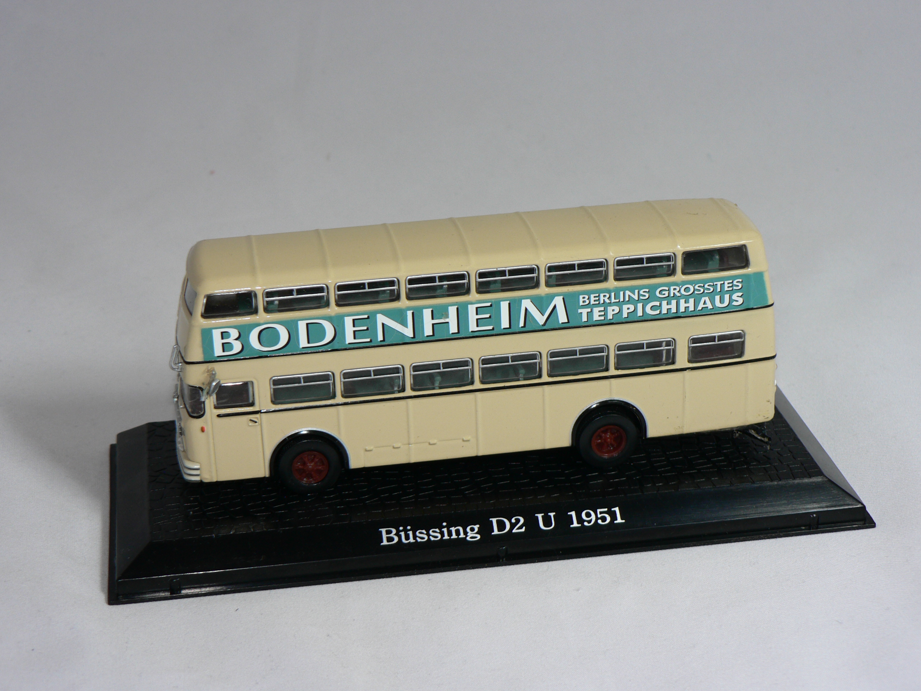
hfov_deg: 28.6
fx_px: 1809
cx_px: 460
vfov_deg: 21.6
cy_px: 346
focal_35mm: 68
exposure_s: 1/60
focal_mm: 11.4
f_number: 3.2
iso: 80
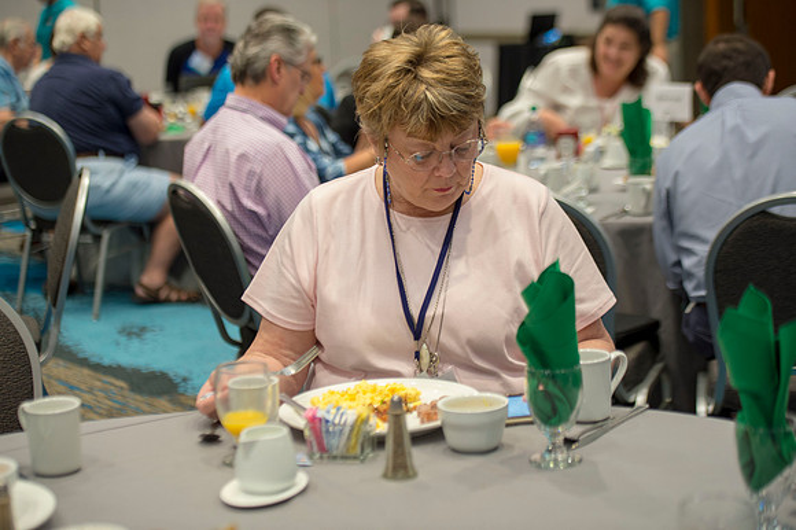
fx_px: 1657
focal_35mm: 75
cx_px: 398
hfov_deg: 27.0
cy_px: 265
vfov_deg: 18.2
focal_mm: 75
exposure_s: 1/125
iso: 1250
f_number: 2.8
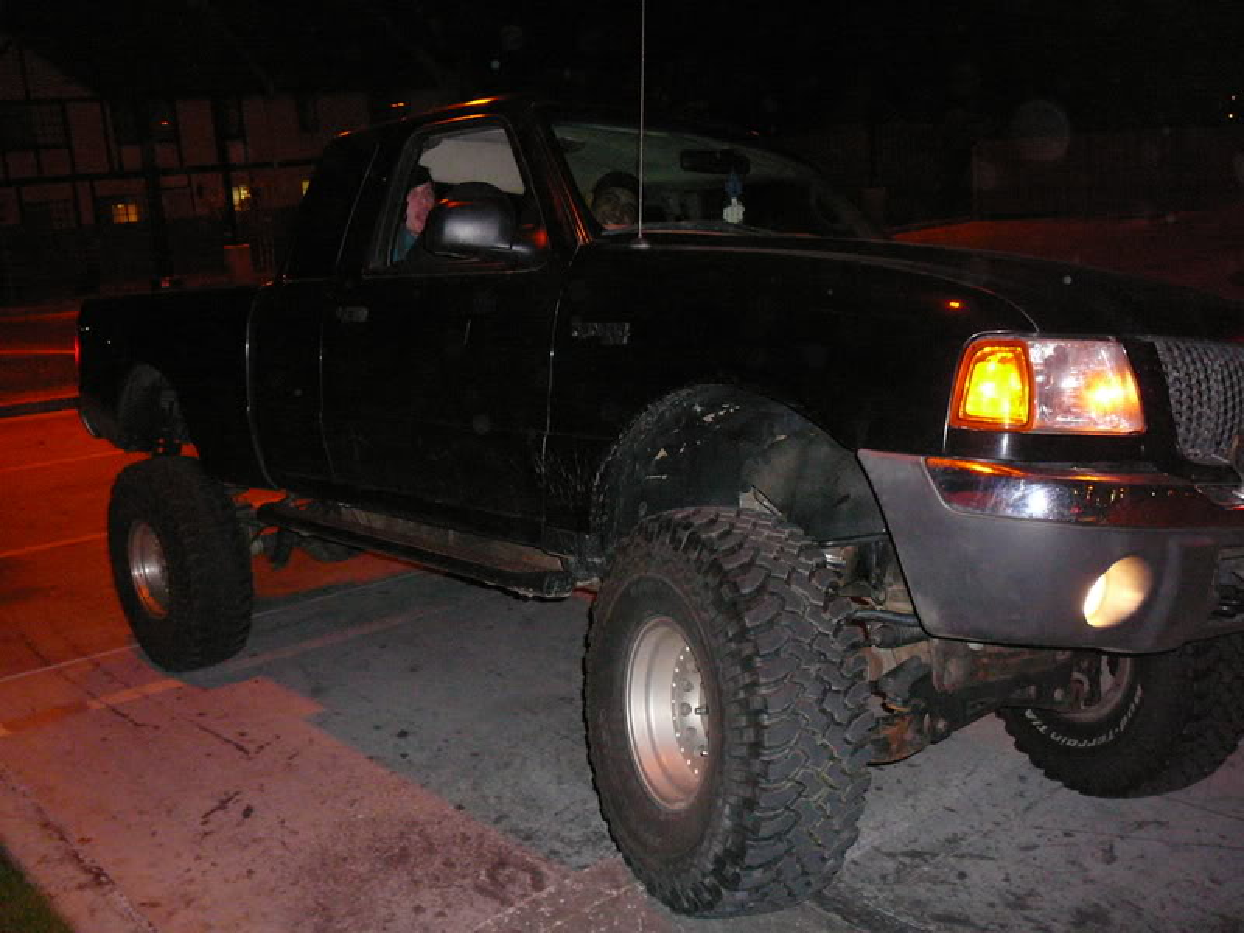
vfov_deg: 40.7
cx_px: 622
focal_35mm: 35
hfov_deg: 52.6
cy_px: 466
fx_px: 1258
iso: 400
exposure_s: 1/30
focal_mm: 5.2
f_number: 2.8
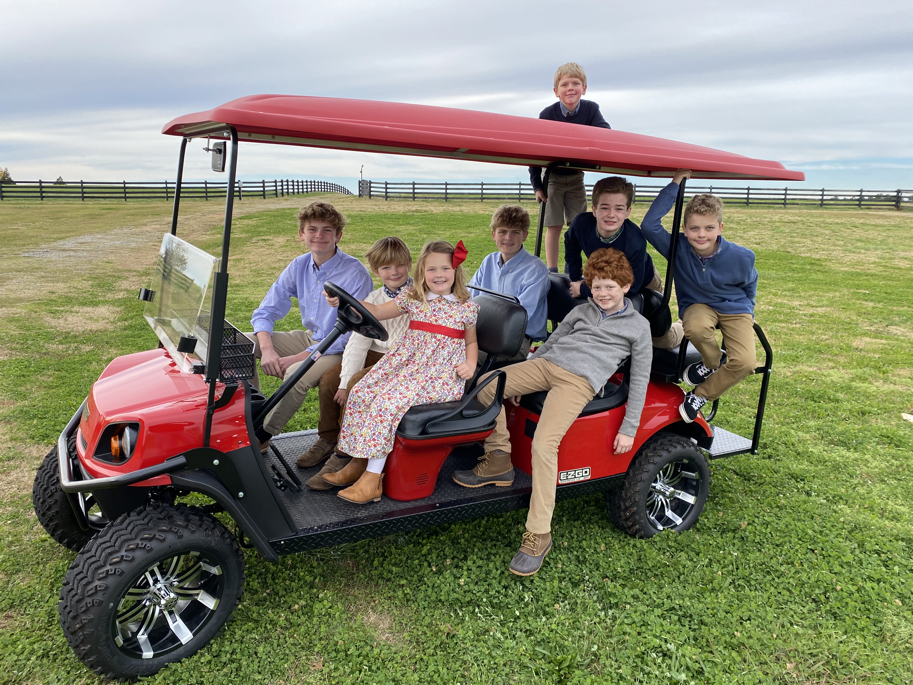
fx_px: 686
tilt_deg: -10.6
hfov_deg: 67.3
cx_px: 456
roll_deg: -0.7
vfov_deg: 53.1
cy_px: 342
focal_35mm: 26
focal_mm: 4.25
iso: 32
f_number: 1.8
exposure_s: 1/669
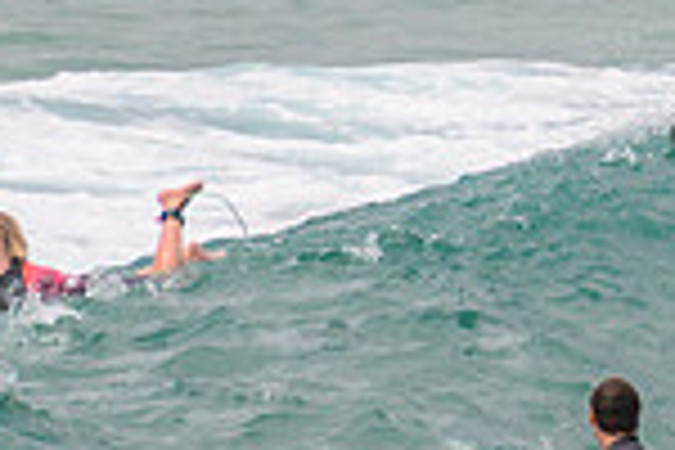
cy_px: 92
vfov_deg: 0.6
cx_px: 1094
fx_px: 40028
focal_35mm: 2135
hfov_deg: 1.0
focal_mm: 400
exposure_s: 1/2000
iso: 140
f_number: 5.6
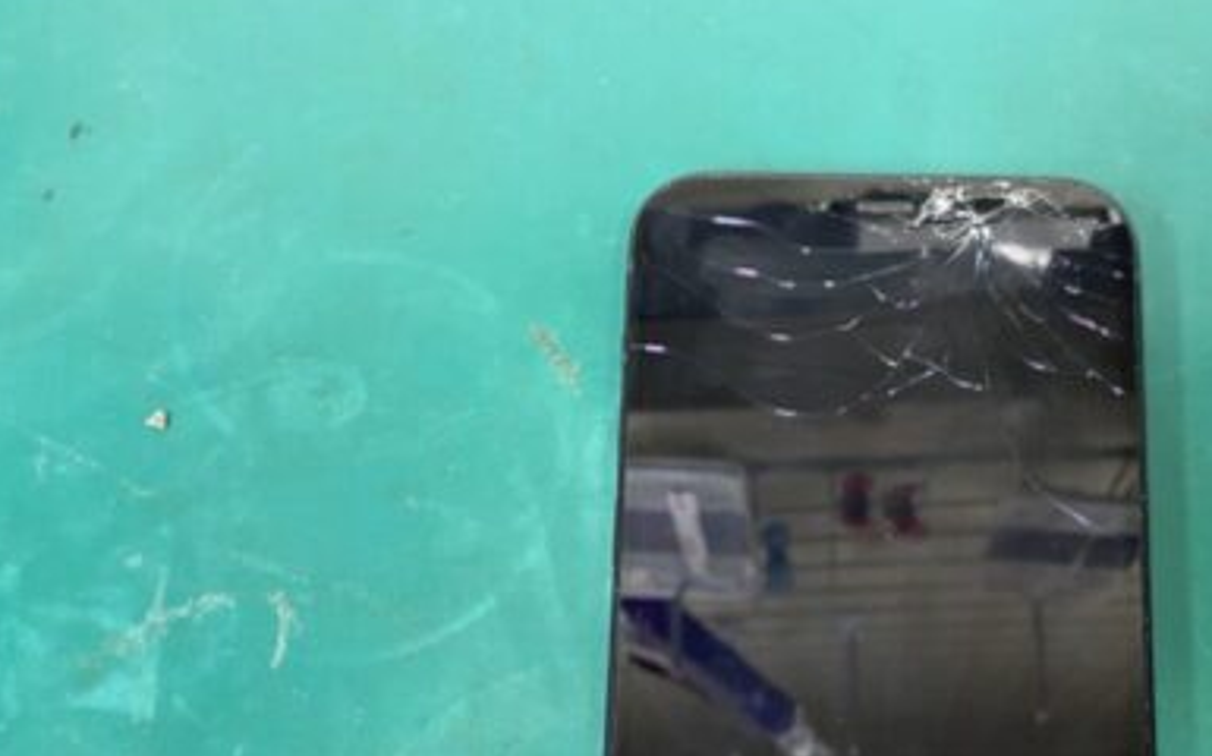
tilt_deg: -77.6
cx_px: 859
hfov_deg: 45.1
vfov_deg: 28.7
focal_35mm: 43
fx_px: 1419
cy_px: 671
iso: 125
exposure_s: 1/50
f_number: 1.8
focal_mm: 4.25
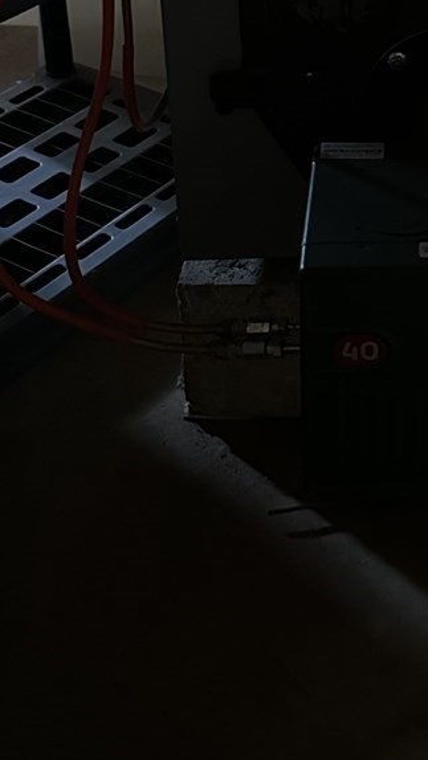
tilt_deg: -22.6
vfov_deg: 27.6
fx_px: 1412
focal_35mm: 70
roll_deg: -1.2
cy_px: -75
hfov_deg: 16.5
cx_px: 509
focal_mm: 6.86
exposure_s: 1/30
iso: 1600
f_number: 1.78
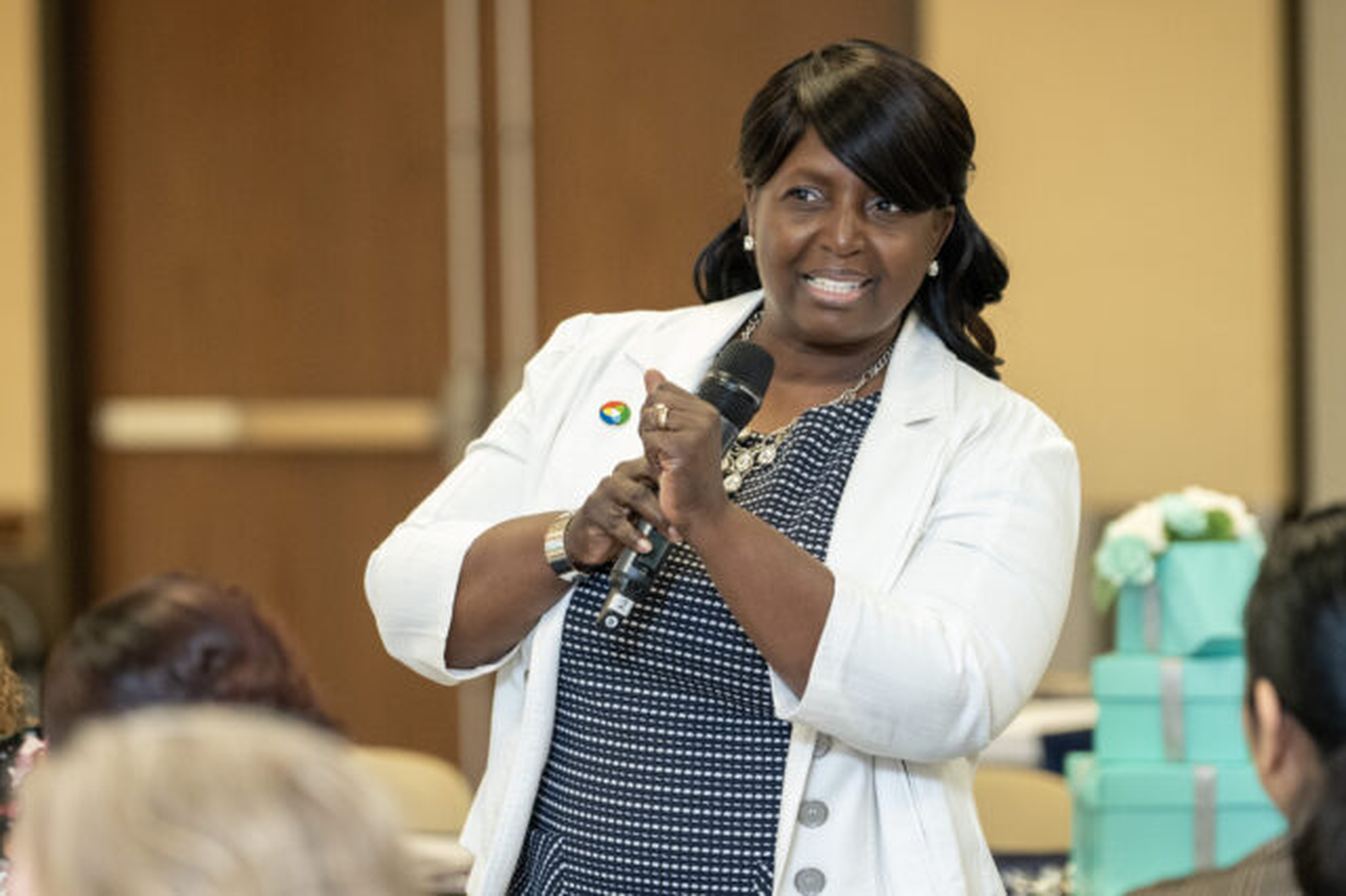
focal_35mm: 225
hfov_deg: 9.2
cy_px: 448
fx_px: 8408
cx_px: 673
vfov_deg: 6.1
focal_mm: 150
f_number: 2.8
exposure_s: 1/200
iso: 2000
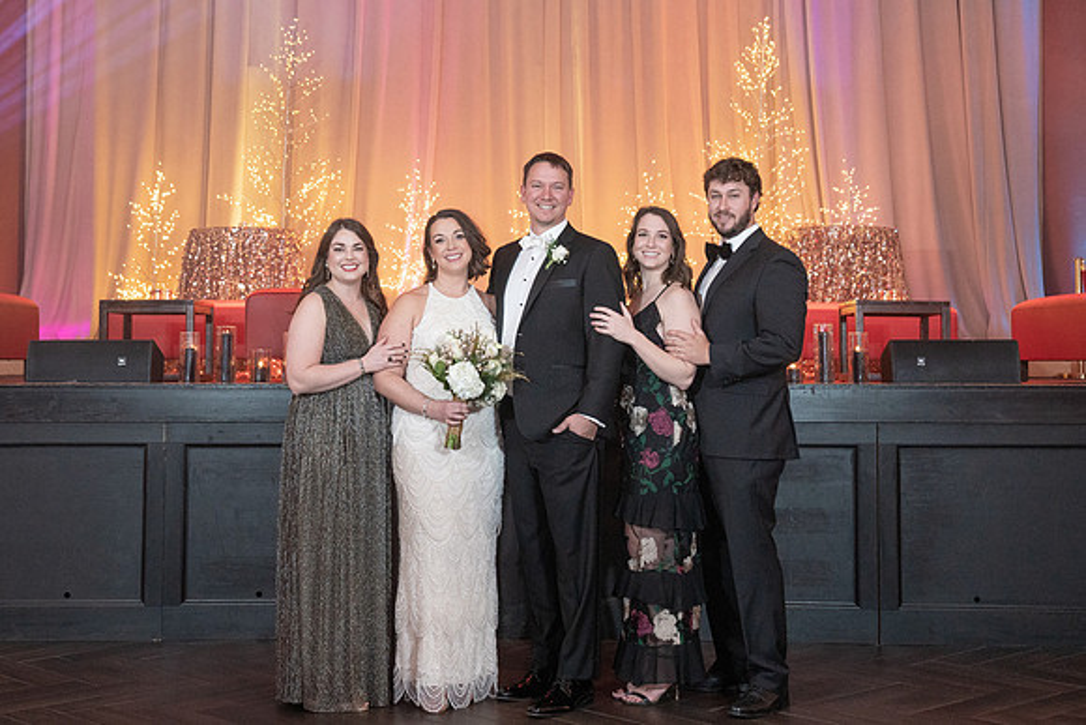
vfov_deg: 26.3
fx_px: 1545
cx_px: 505
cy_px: 287
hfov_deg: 38.7
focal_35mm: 51
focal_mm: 42
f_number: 4
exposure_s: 1/125
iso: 4000
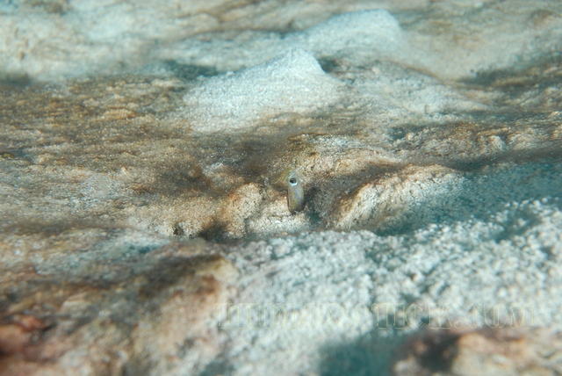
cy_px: 188
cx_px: 281
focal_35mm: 105
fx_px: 1641
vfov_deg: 13.1
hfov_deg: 19.4
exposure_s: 1/250
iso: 100
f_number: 9
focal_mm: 70
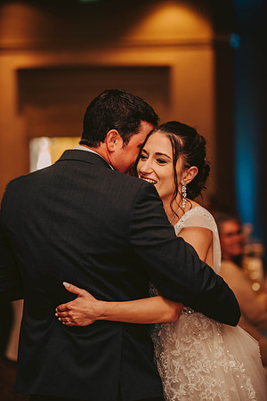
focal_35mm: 120
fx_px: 1335
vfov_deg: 17.1
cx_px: 134
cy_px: 200
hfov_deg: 11.4
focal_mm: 120
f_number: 2.8
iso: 800
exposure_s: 1/60
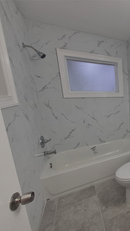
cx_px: 154
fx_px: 116
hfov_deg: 41.2
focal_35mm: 19
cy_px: 116
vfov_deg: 89.6
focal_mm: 1.74
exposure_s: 1/120
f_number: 2.2
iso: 40
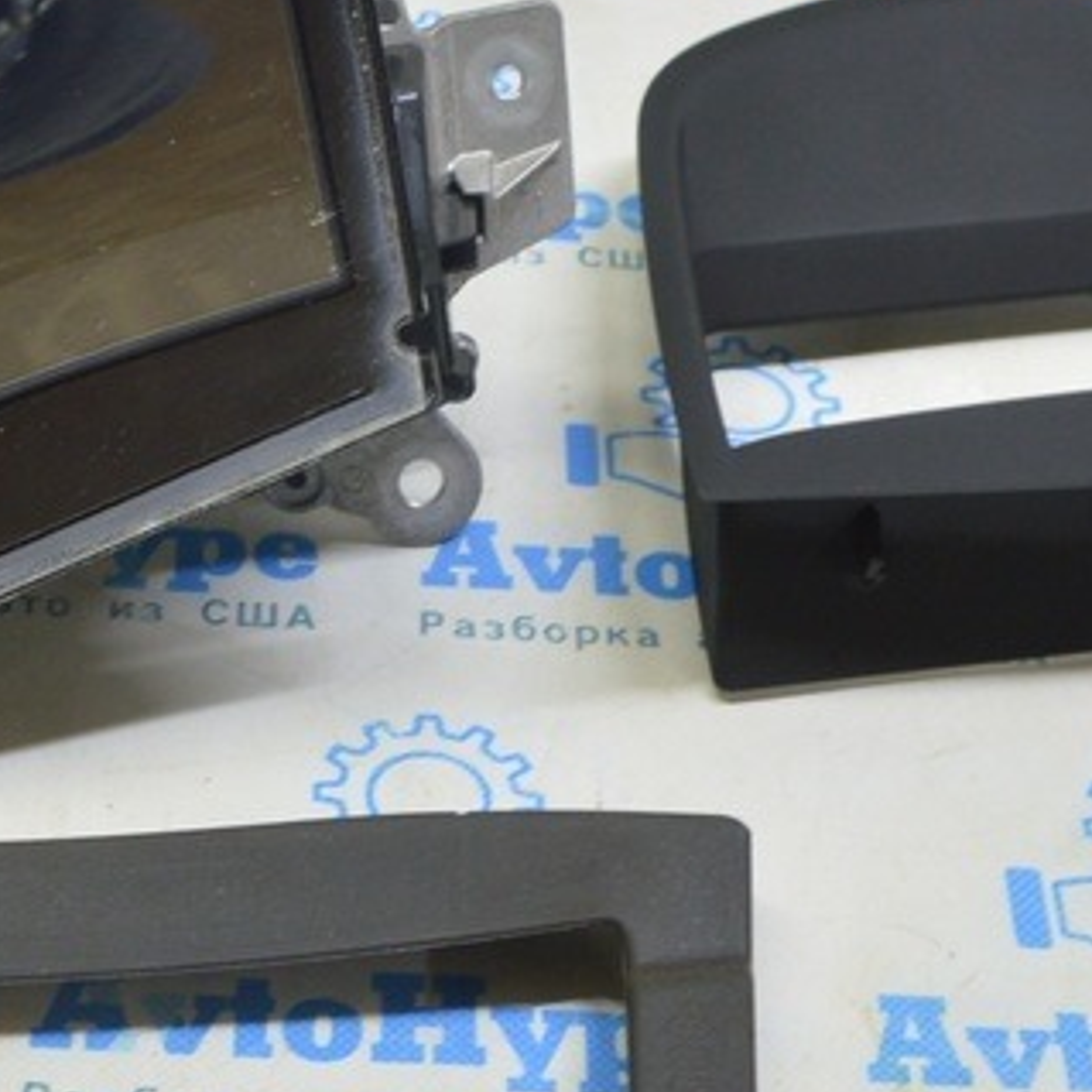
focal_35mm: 90
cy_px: 734
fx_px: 3212
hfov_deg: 19.2
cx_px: 359
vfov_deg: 19.2
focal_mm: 22
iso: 400
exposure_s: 1/20
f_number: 5.6
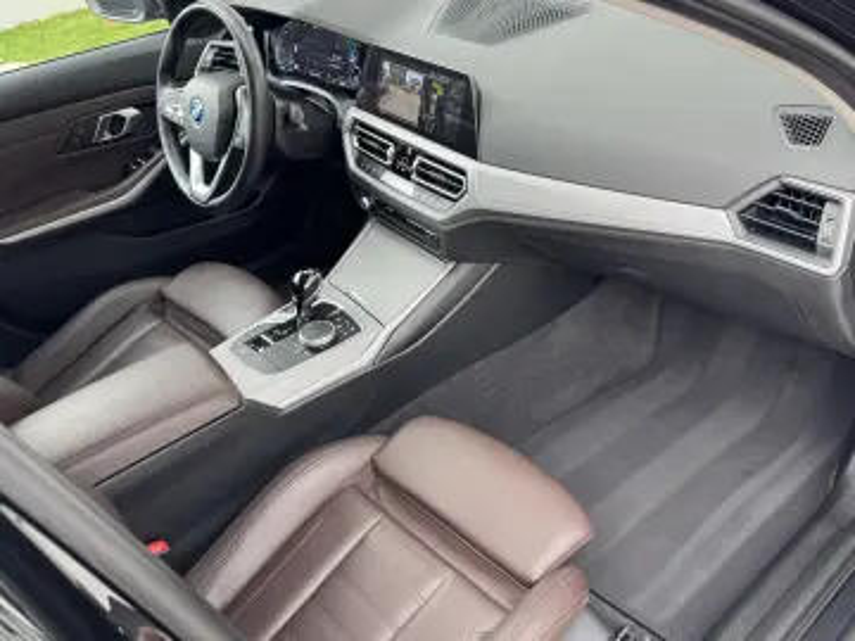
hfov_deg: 71.6
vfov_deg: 56.8
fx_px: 593
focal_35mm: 24
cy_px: 320
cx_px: 428
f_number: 1.78
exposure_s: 1/121
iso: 125
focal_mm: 6.76
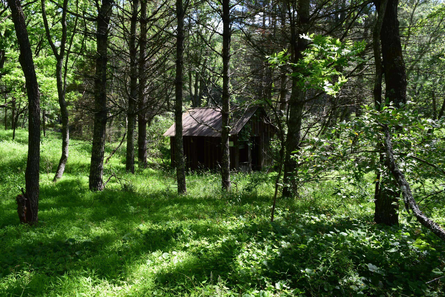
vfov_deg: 47.9
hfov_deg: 67.4
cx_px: 222
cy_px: 148
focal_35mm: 27
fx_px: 334
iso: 400
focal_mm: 18
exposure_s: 1/160
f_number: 10
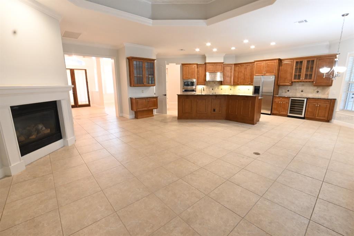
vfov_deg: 77.3
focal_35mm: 15
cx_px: 177
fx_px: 147
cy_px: 118
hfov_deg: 100.4
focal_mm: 10
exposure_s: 1/20
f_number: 8
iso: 2000
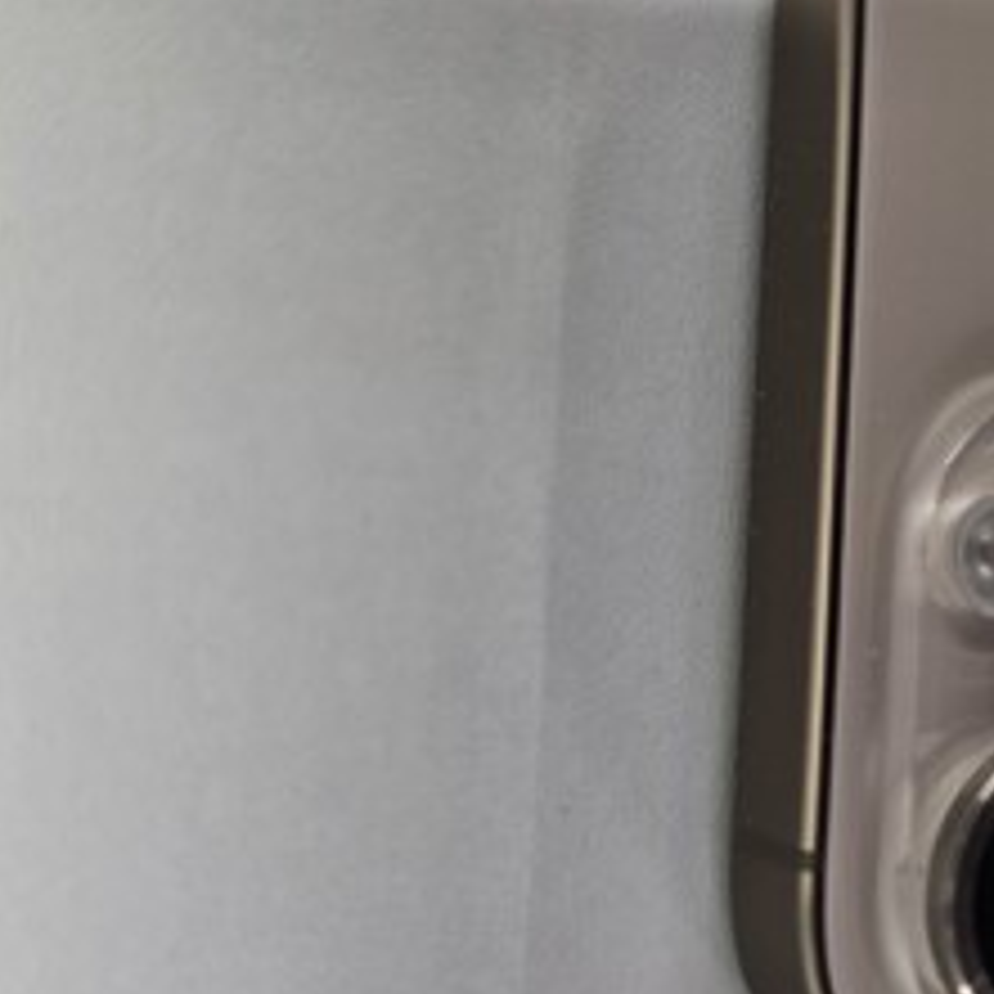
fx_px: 1364
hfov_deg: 40.0
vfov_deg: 39.9
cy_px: 407
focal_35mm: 42
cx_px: 448
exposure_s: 1/120
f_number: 1.7
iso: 160
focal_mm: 6.3
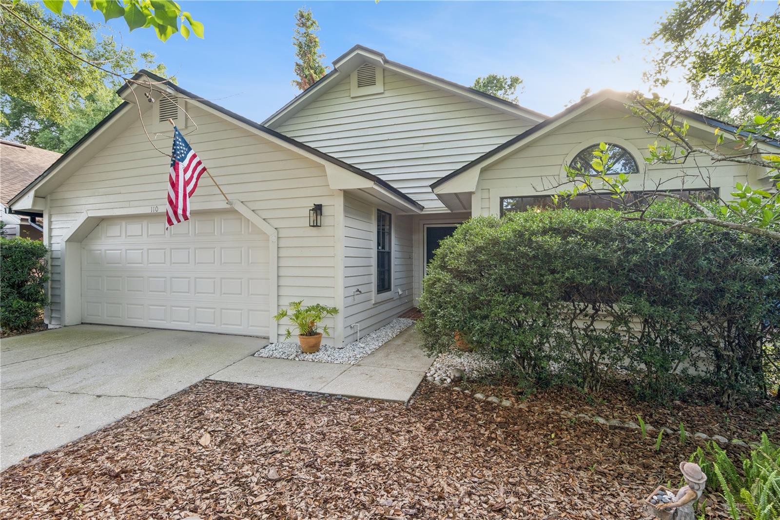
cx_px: 390
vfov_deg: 73.7
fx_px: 347
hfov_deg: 96.7
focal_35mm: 16
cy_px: 260
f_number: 10
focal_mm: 16
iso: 400
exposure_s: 1/40
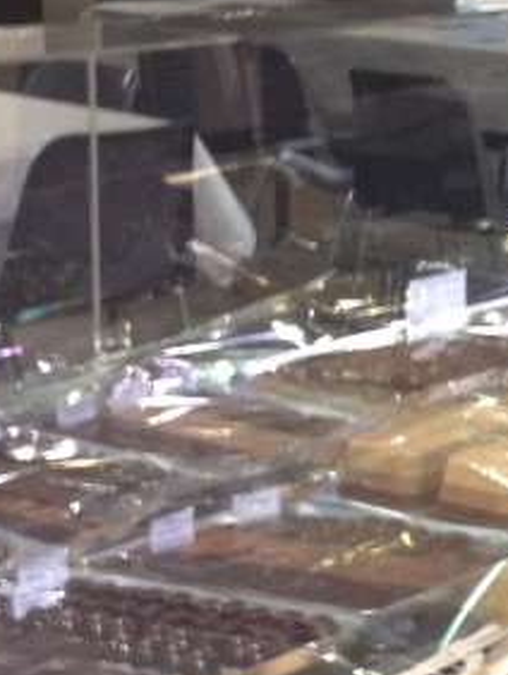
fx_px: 2481
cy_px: 165
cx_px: 659
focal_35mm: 127
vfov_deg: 15.4
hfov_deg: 11.4
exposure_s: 1/20
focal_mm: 4.28
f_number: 2.4
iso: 160
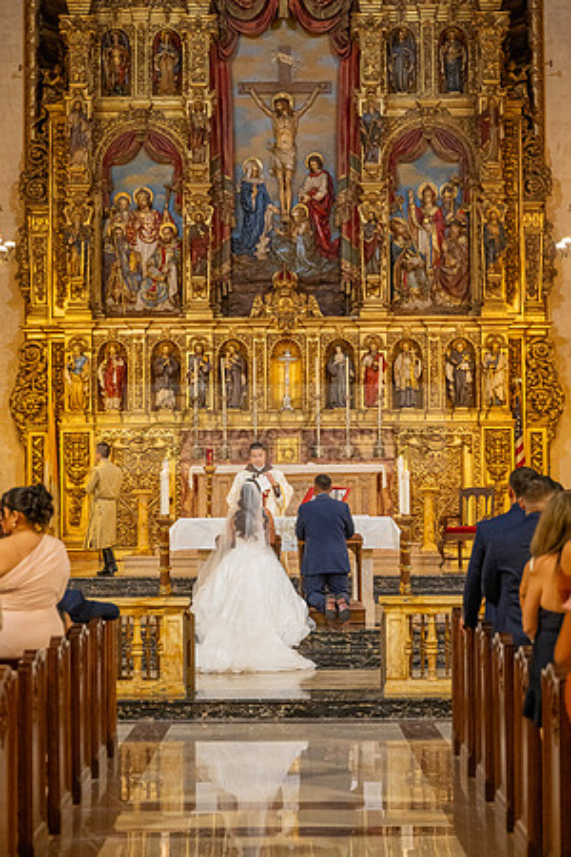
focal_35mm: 70
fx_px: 1665
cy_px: 428
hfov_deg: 19.5
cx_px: 286
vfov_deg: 28.8
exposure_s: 1/200
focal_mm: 70
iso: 2000
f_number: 2.8
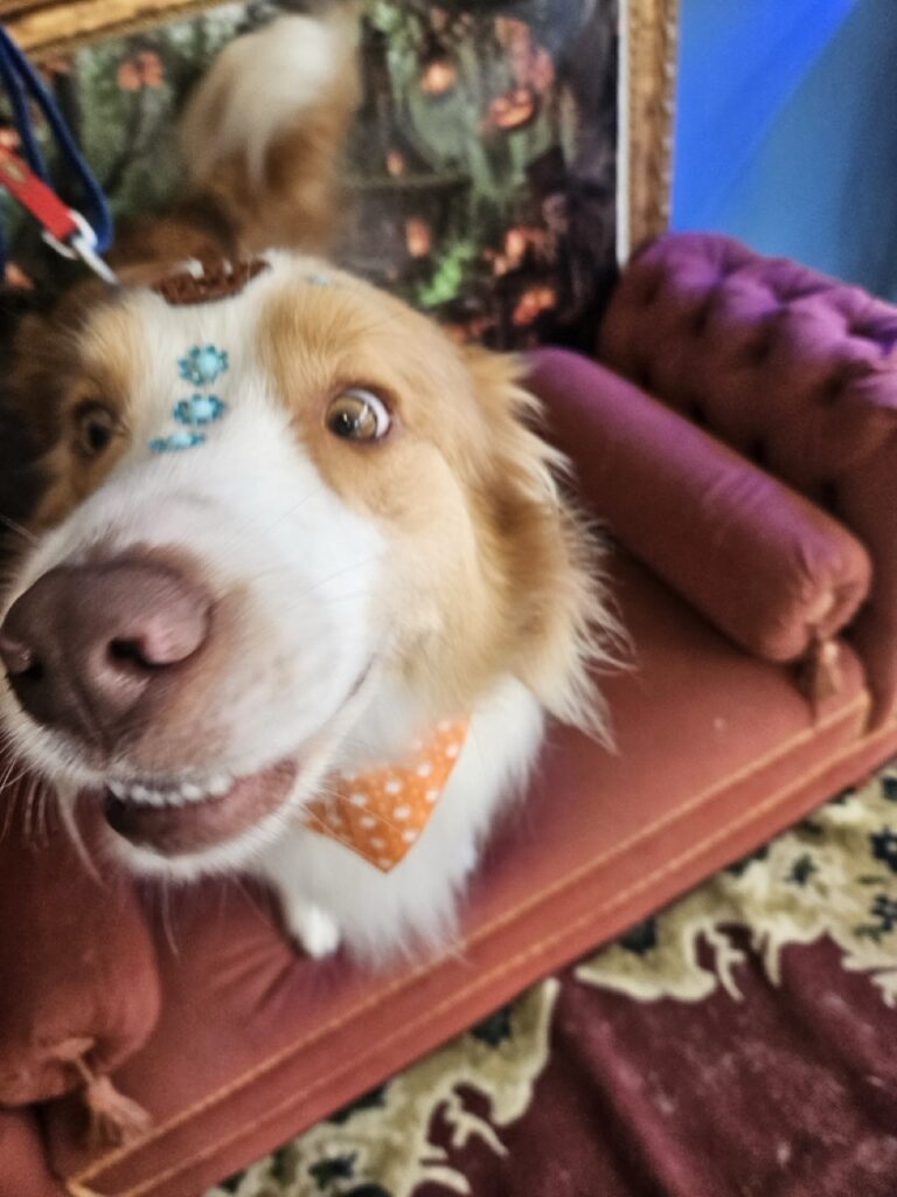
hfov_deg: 58.9
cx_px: 448
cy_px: 598
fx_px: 795
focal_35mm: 23
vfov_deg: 73.9
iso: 200
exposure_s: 1/138
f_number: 1.8
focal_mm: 5.4
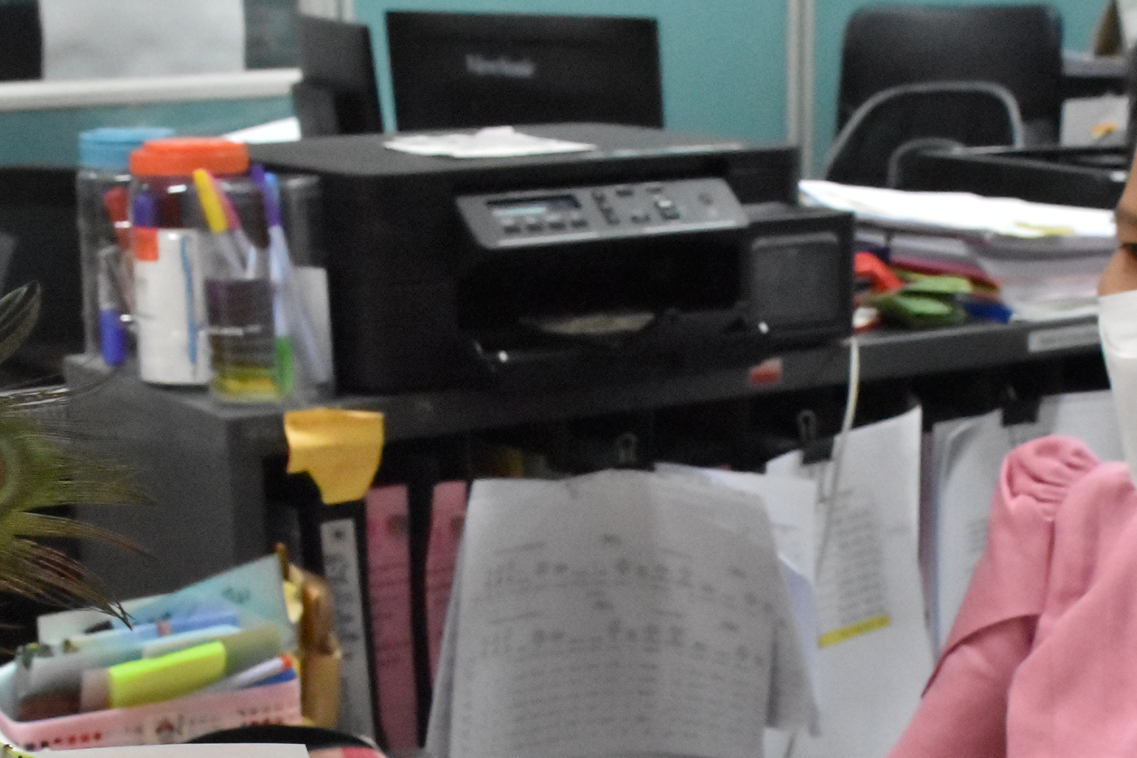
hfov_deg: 24.2
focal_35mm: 84
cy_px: 812
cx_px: 684
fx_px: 2653
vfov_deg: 15.9
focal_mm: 22
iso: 5000
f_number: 7.1
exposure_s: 1/200
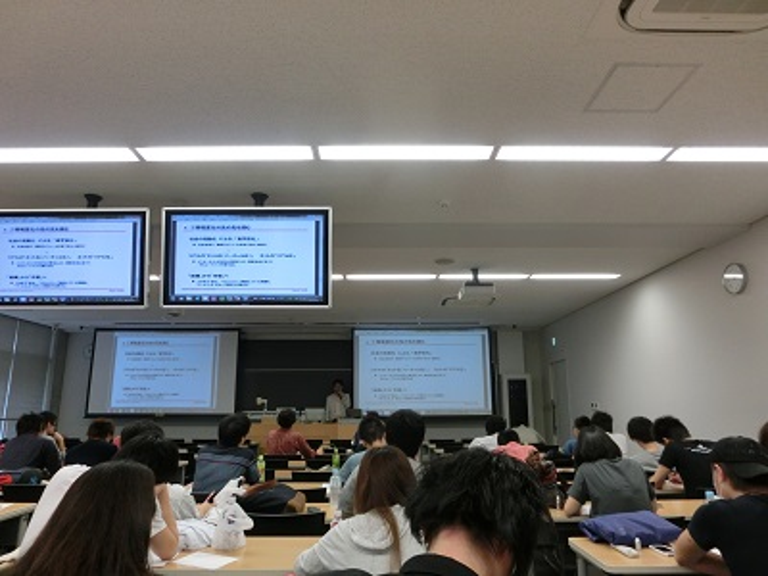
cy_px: 288
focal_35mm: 24
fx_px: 532
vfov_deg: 56.8
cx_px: 384
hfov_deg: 71.6
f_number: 3
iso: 250
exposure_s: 1/125
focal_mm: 4.24
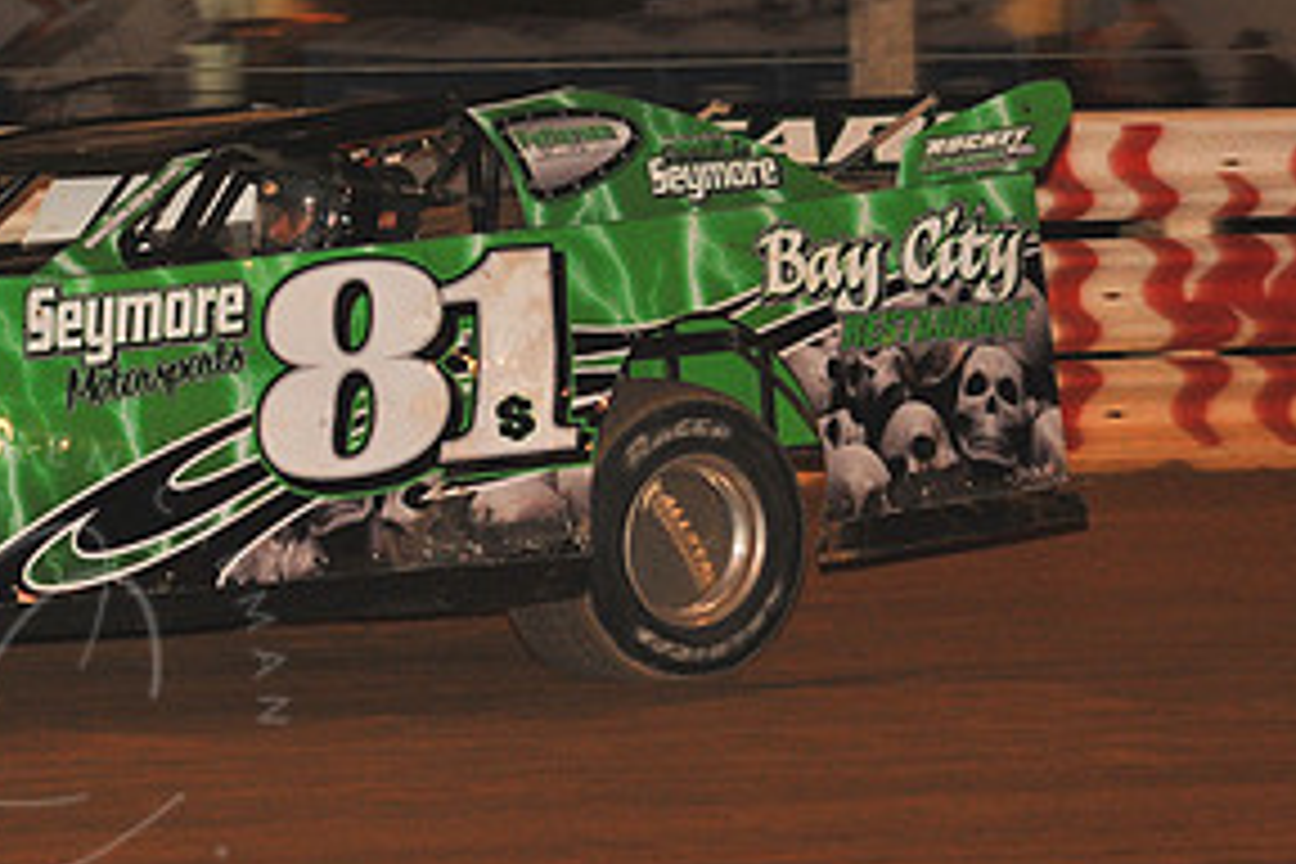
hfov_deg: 6.6
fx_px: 11231
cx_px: 14
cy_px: 286
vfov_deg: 4.4
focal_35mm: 312
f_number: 6.3
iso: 1000
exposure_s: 1/320
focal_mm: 155
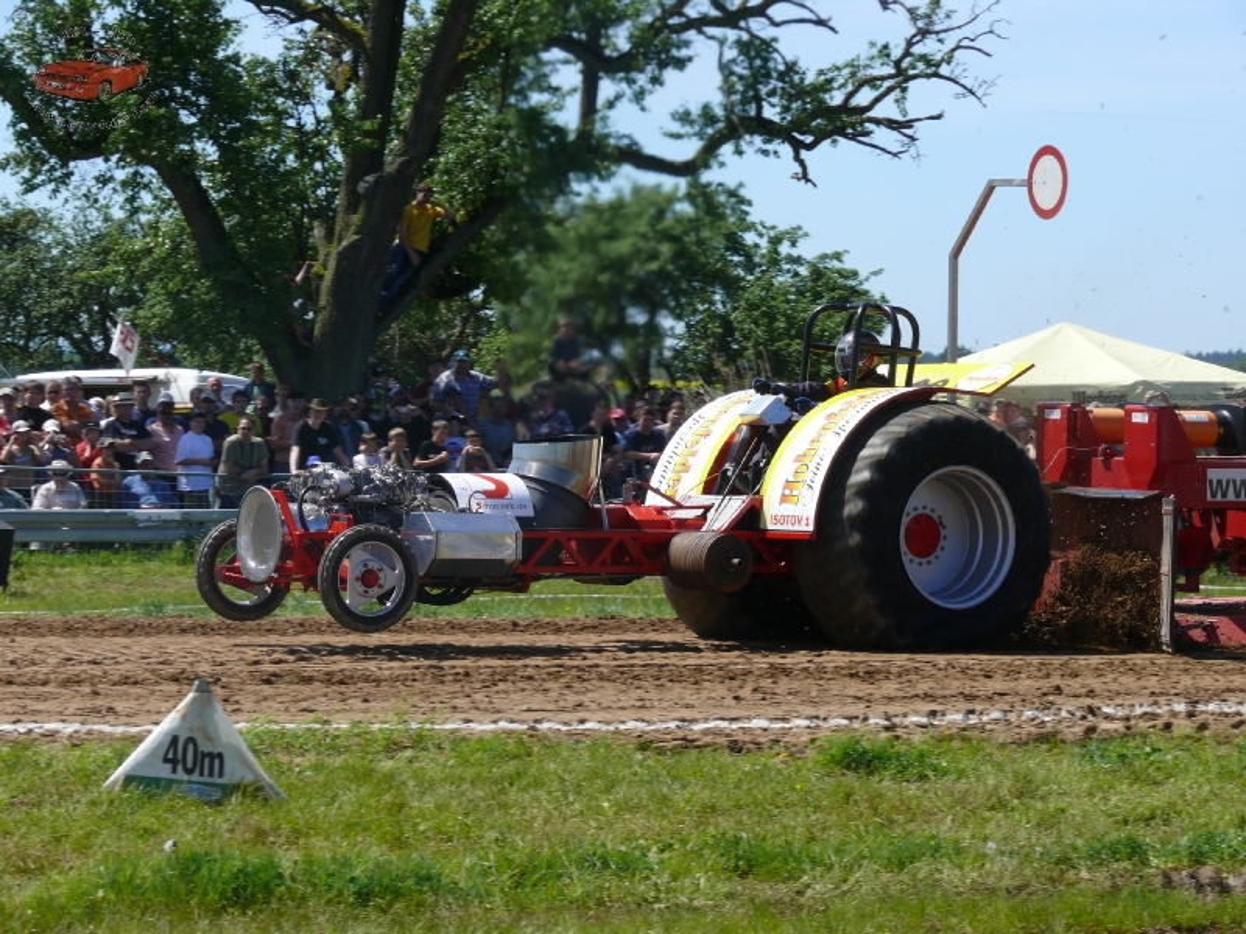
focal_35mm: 133
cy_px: 467
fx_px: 4787
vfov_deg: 11.1
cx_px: 623
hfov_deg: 14.8
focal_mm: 28.1
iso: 100
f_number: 5.6
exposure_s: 1/400
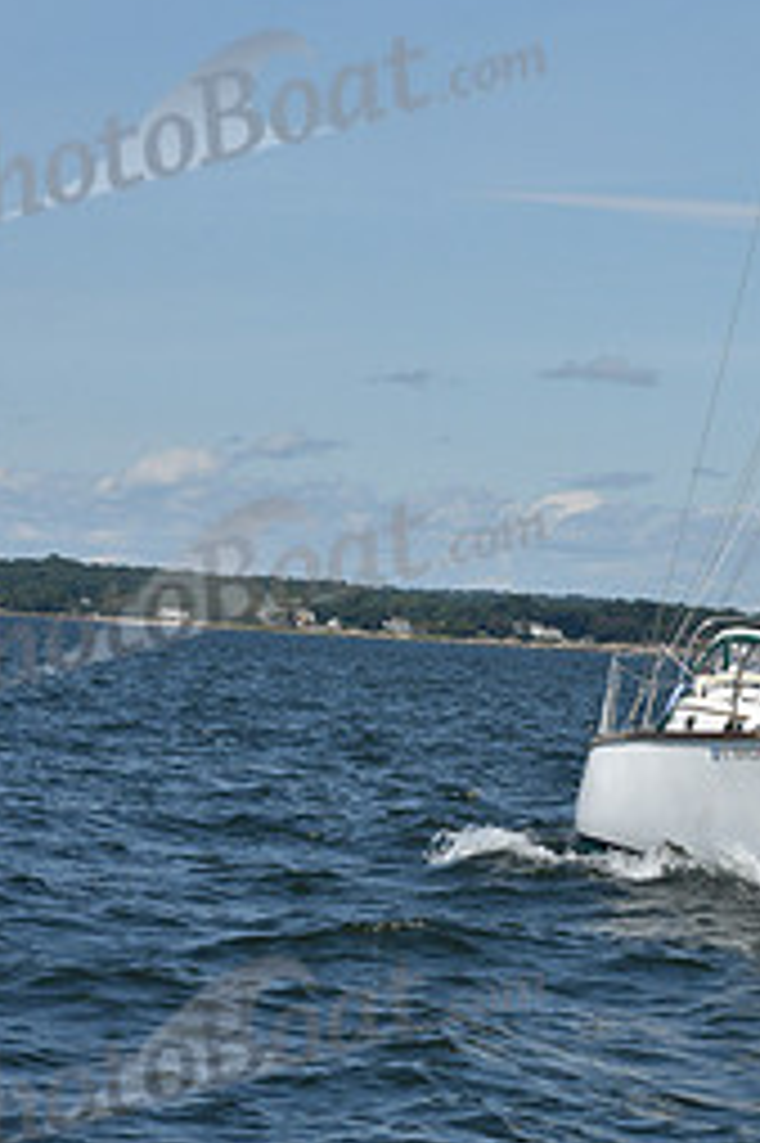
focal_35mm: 160
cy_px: 297
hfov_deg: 8.5
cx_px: 780
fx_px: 5073
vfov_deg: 12.8
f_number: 11
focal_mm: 70
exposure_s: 1/1000
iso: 320
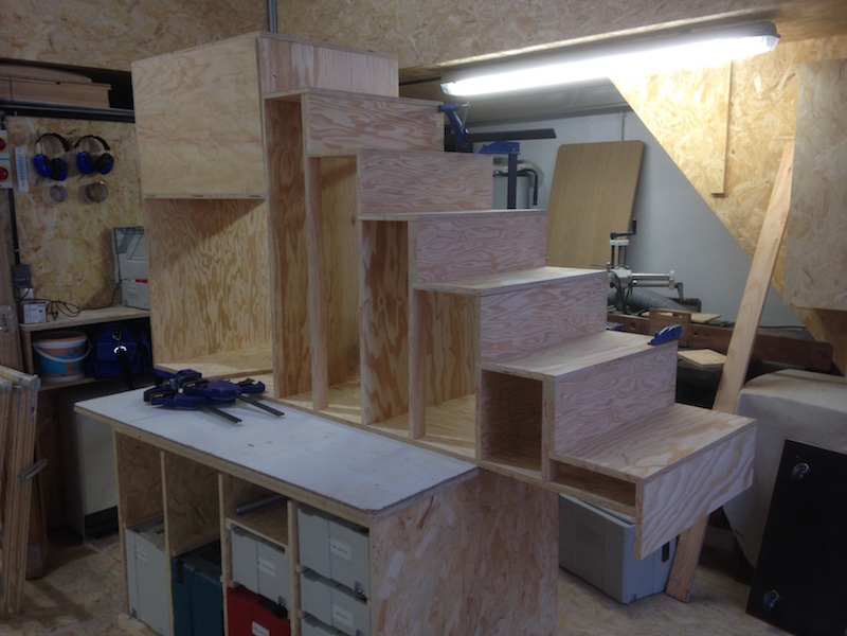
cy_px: 318
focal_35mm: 33
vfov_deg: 42.9
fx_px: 807
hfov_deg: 55.4
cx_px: 424
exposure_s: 1/40
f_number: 2.4
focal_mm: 4.12
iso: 64
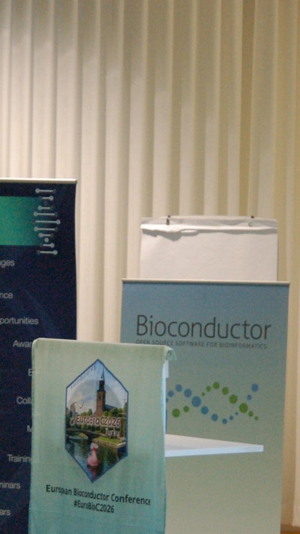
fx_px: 2488
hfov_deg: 6.9
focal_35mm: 176
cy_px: 386
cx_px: 157
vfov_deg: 12.2
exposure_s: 1/125
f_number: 3.2
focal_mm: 50
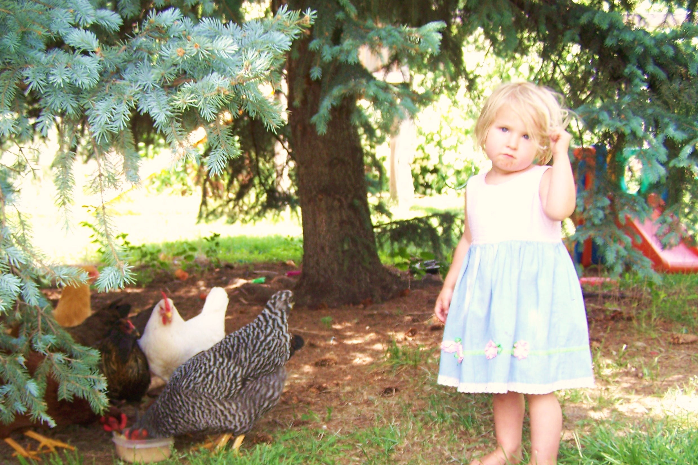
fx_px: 950
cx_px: 279
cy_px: 304
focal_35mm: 49
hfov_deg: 40.2
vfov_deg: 27.4
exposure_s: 1/80
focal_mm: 6.3
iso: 80
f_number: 2.8
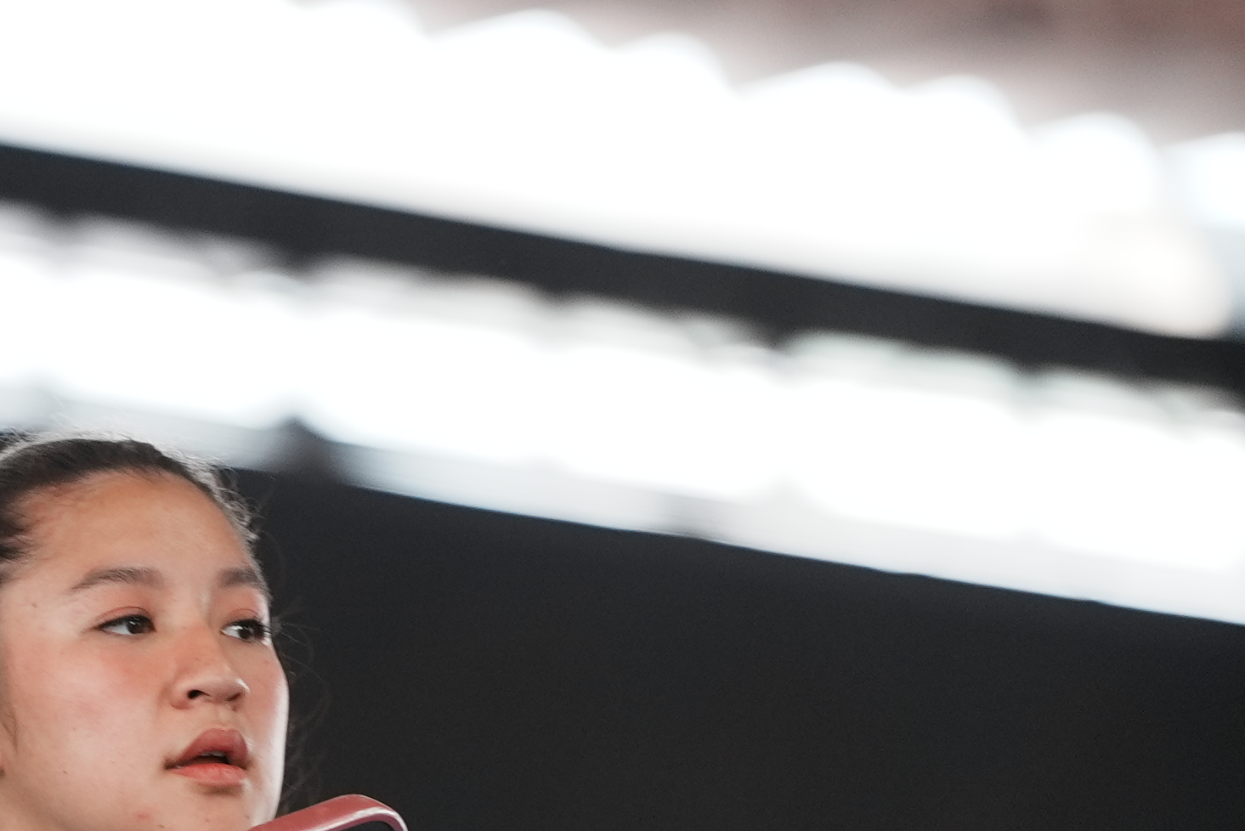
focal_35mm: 521
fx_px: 18024
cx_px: 149
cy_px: 1044
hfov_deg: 4.0
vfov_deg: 2.6
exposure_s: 1/640
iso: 640
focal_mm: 180
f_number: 2.8
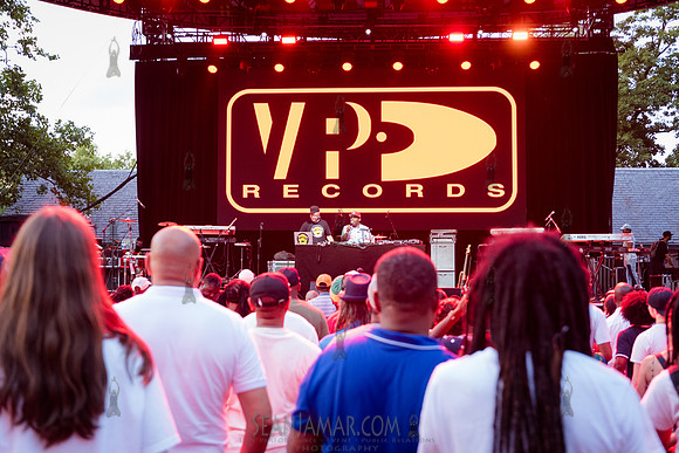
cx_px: 340
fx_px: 950
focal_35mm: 50
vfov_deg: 26.8
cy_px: 226
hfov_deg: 39.3
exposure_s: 1/125
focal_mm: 50
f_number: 3.5
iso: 2000
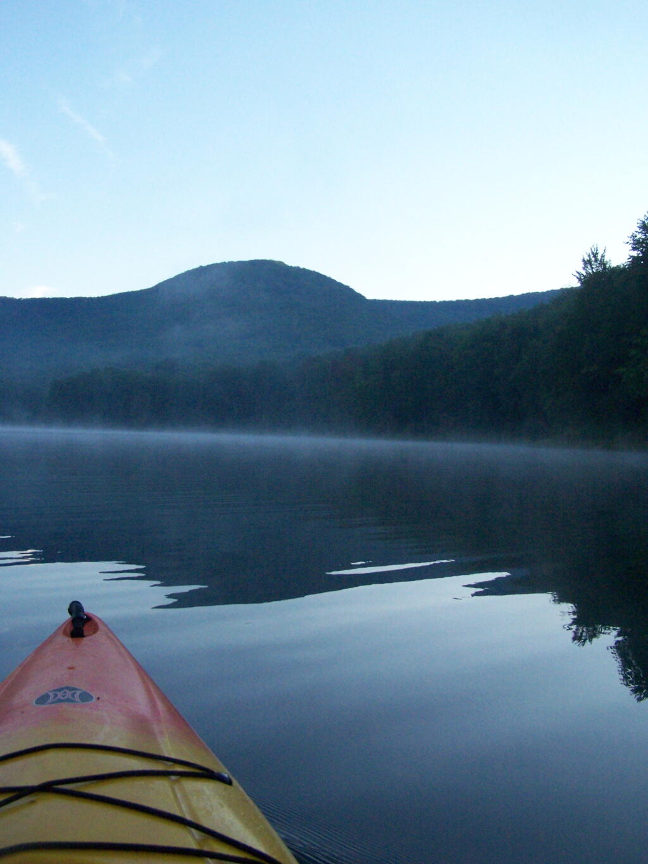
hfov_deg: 37.7
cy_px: 432
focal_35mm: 38
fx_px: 948
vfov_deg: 49.0
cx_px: 324
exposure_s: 1/800
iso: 400
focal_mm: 6.3
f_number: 4
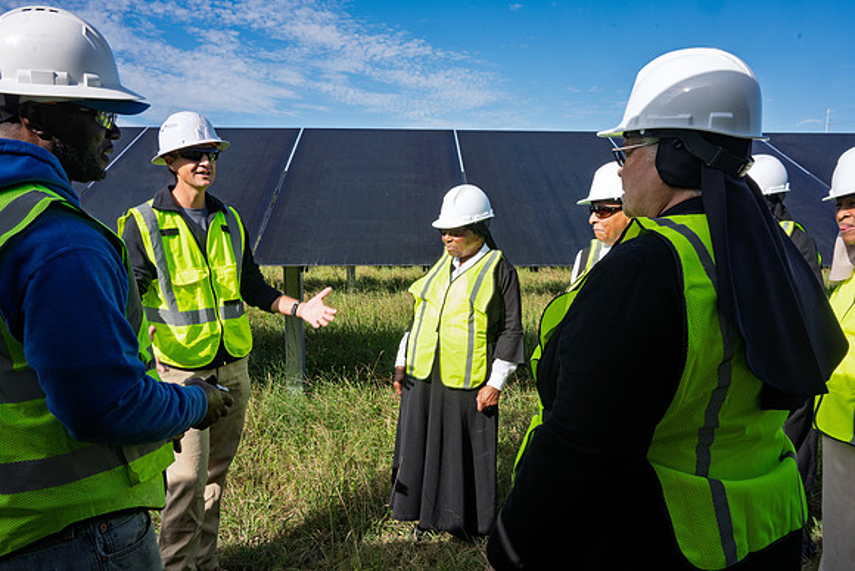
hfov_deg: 64.2
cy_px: 286
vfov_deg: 45.5
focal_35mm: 29
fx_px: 681
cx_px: 428
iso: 200
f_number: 16
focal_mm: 28
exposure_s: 1/160
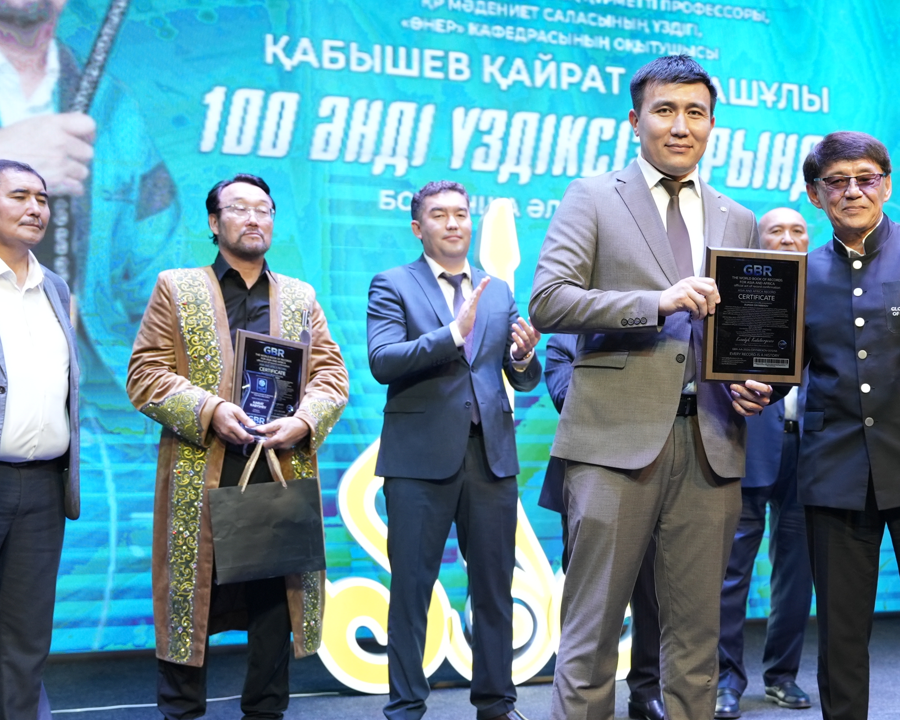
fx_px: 1492
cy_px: 383
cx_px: 716
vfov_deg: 27.1
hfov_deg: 32.7
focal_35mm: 56
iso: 1600
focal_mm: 35
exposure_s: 1/200
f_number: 2.8
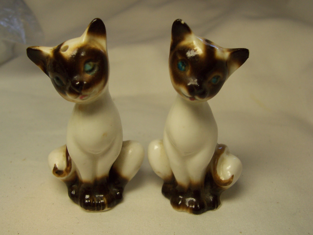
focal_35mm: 37
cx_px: 156
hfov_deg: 50.1
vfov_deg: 38.7
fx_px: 335
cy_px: 118
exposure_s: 1/180
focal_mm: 5.6
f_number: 2.8
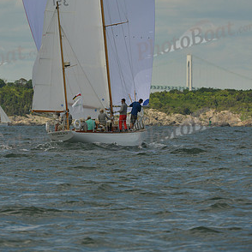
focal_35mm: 519
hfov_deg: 3.4
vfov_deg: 3.4
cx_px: 92
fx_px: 4275
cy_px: 6
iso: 400
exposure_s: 1/1250
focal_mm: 310
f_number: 10
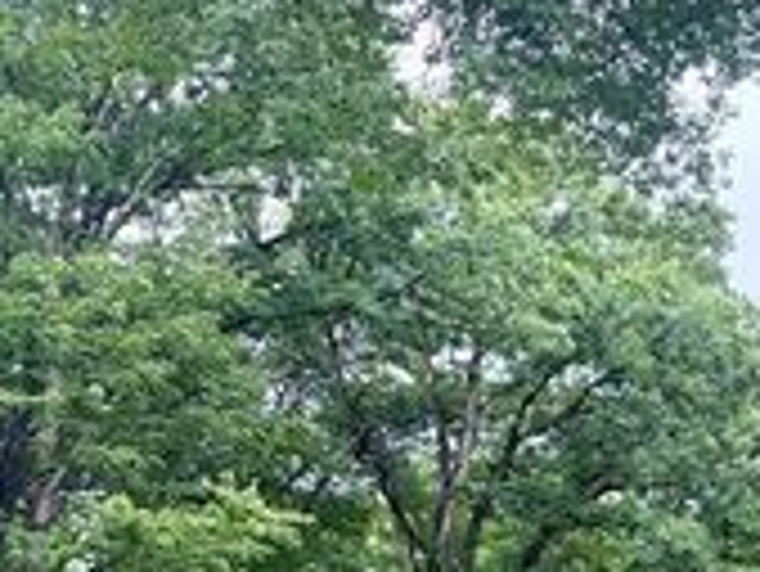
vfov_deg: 19.2
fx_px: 1560
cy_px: 745
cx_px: 1043
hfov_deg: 23.5
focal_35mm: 71
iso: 100
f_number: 1.78
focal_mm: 6.76
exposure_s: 1/385
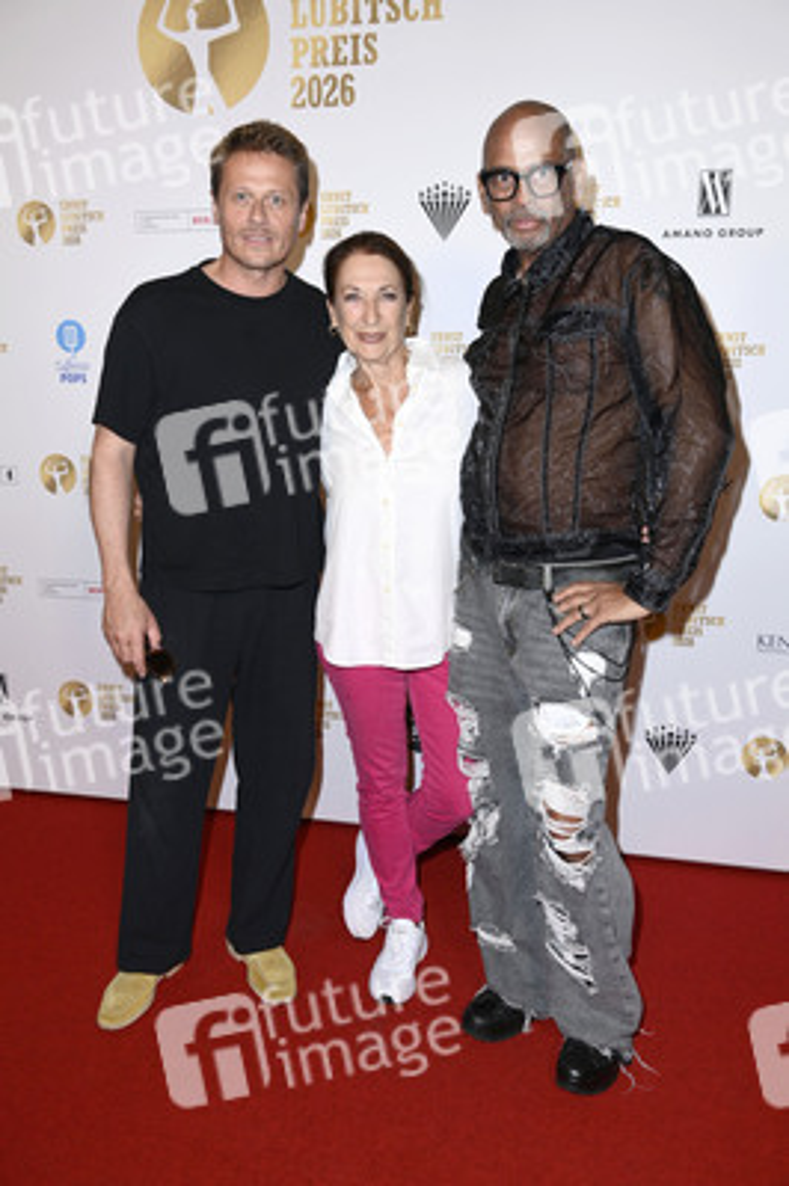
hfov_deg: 41.0
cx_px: 394
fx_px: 1054
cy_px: 593
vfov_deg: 58.8
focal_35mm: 32
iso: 640
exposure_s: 1/200
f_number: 5.6
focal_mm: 32
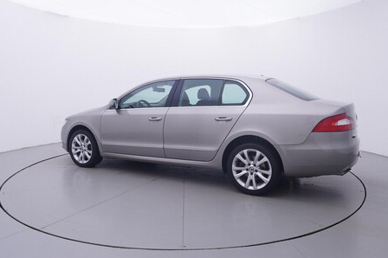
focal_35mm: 28
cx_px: 191
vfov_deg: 46.8
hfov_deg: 66.2
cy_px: 109
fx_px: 297
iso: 200
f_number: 5
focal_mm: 15
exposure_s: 1/80
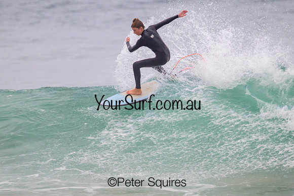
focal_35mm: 937
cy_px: 90
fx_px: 7651
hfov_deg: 2.2
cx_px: 172
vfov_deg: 1.5
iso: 1100
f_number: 11
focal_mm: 800
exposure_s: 1/2000
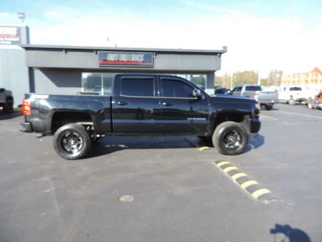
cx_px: 161
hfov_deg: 71.6
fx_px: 223
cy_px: 121
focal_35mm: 24
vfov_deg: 56.8
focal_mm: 4.3
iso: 80
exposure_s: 1/400
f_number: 3
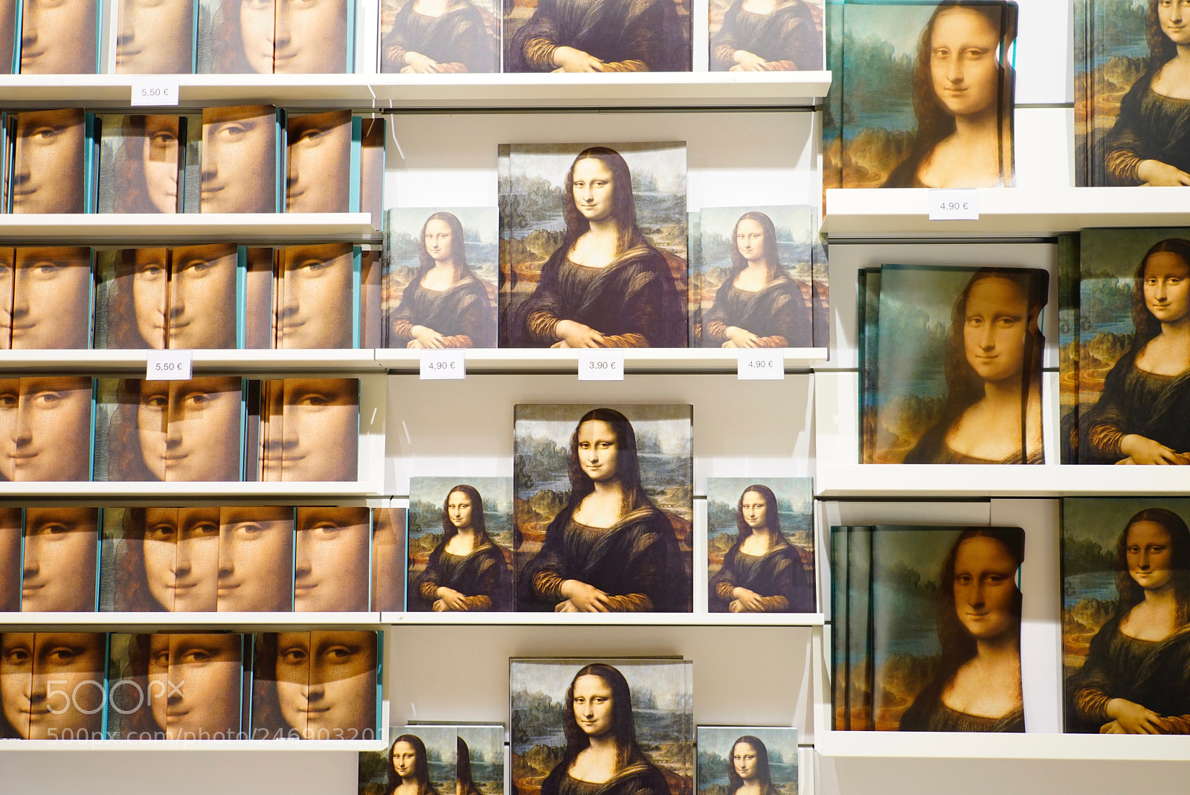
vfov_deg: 32.7
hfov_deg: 47.4
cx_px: 595
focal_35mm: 41
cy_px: 398
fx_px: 1356
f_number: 4.5
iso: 800
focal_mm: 41
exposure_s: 1/40
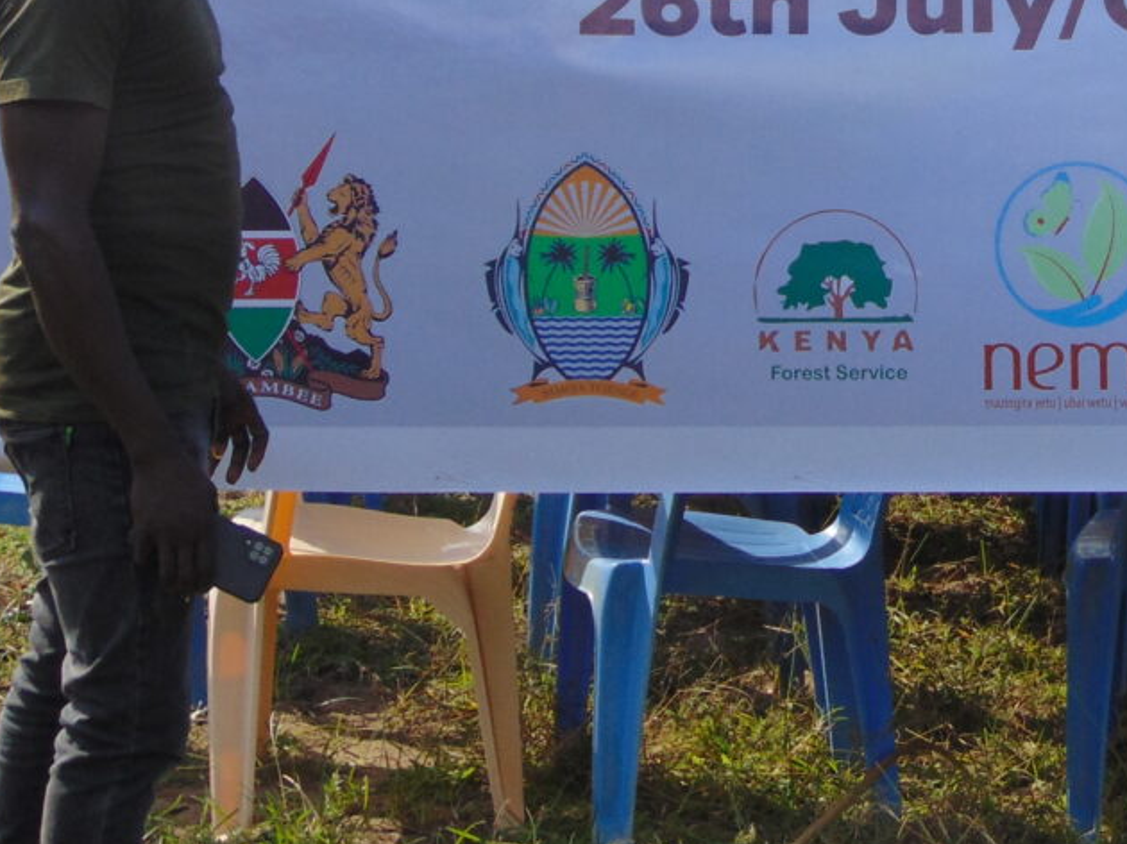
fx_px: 3970
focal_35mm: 122
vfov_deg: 12.1
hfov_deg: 16.1
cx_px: 866
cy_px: 80
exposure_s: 1/800
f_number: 3.5
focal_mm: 9
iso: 80
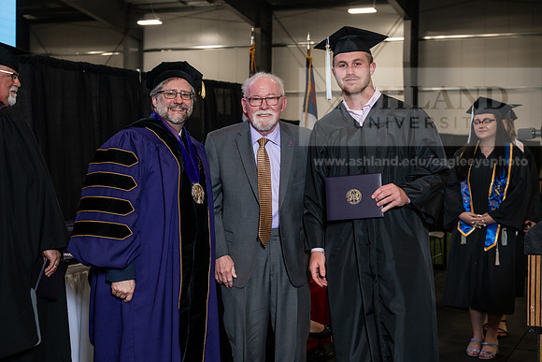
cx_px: 271
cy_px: 181
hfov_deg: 35.0
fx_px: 858
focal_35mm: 57
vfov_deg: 23.8
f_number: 5.6
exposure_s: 1/200
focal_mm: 57
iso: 1250
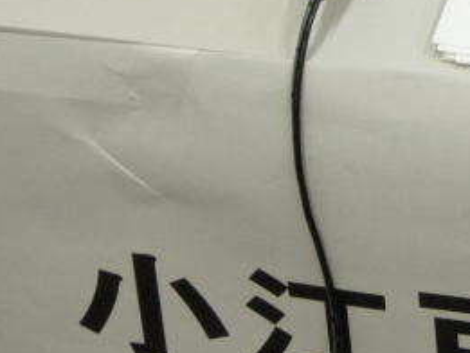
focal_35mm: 227
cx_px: 526
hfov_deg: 8.6
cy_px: 182
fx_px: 3084
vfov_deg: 6.6
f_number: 3.9
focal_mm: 15.7
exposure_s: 1/60.5
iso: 400
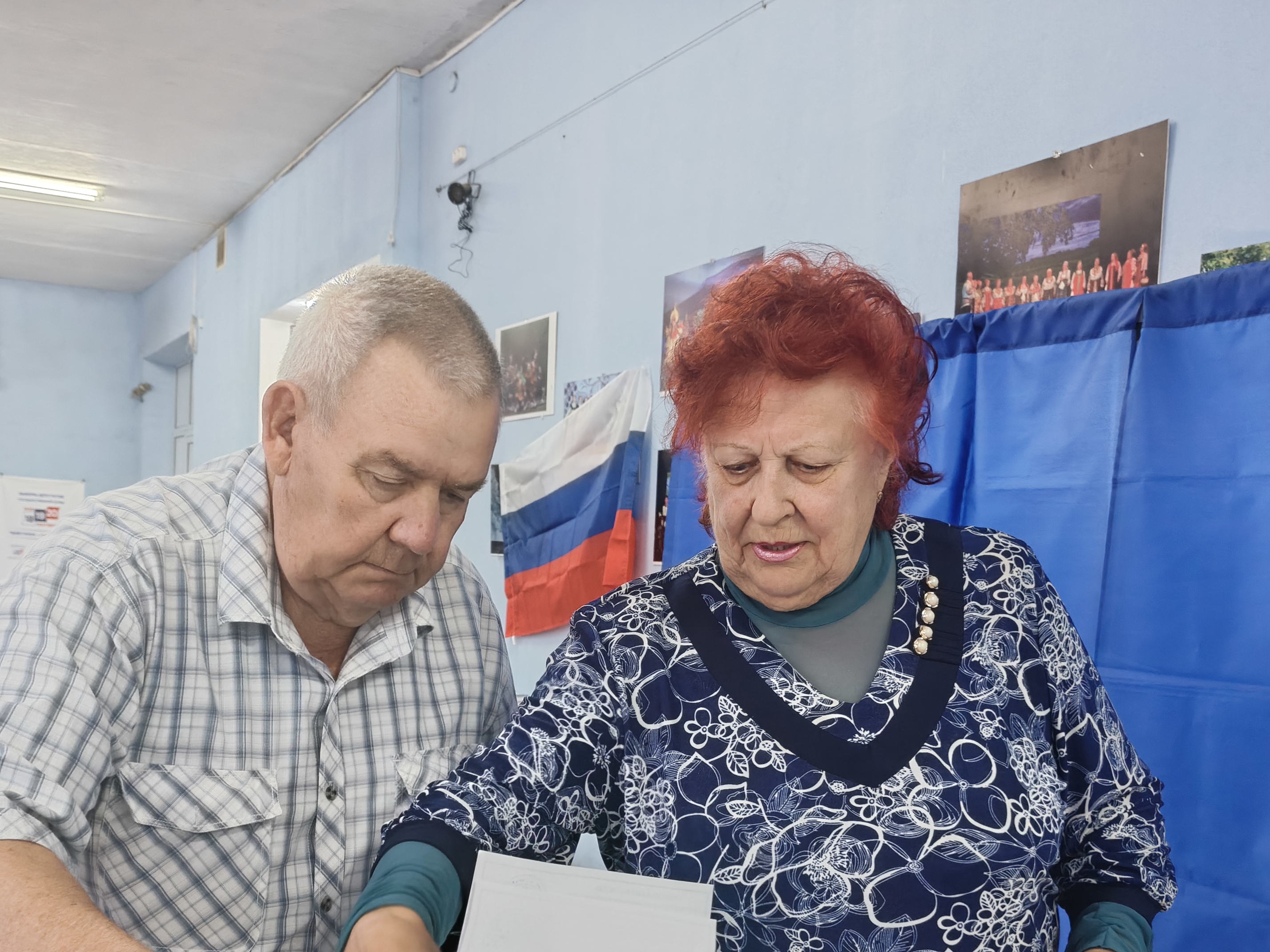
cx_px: 505
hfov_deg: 54.9
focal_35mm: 33
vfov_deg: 42.0
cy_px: 679
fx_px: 1211
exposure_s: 1/50
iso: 233
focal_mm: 5.56
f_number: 1.8
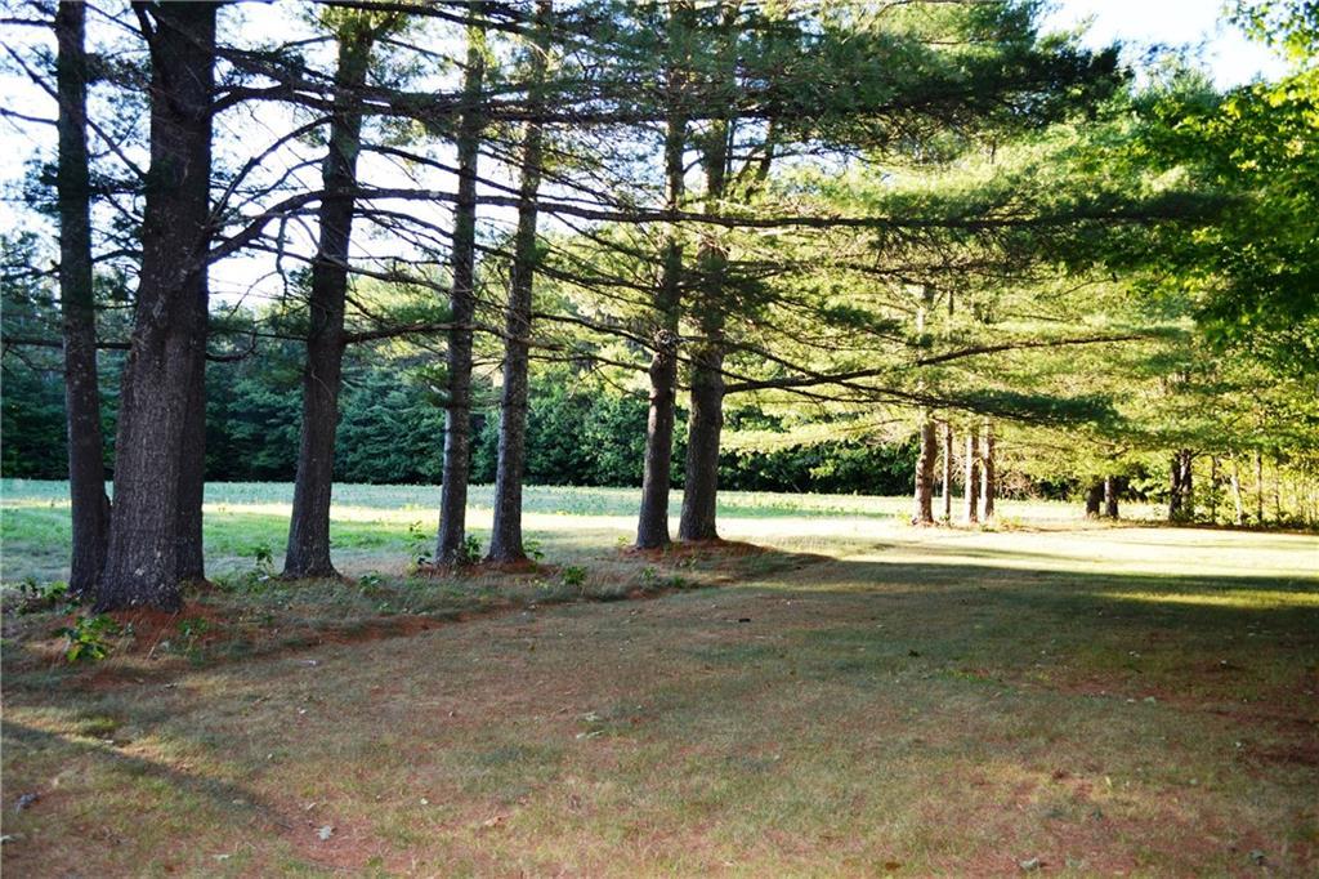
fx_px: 989
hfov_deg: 67.4
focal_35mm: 27
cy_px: 440
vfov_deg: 47.9
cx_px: 660
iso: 180
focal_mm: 18
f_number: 4
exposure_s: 1/125
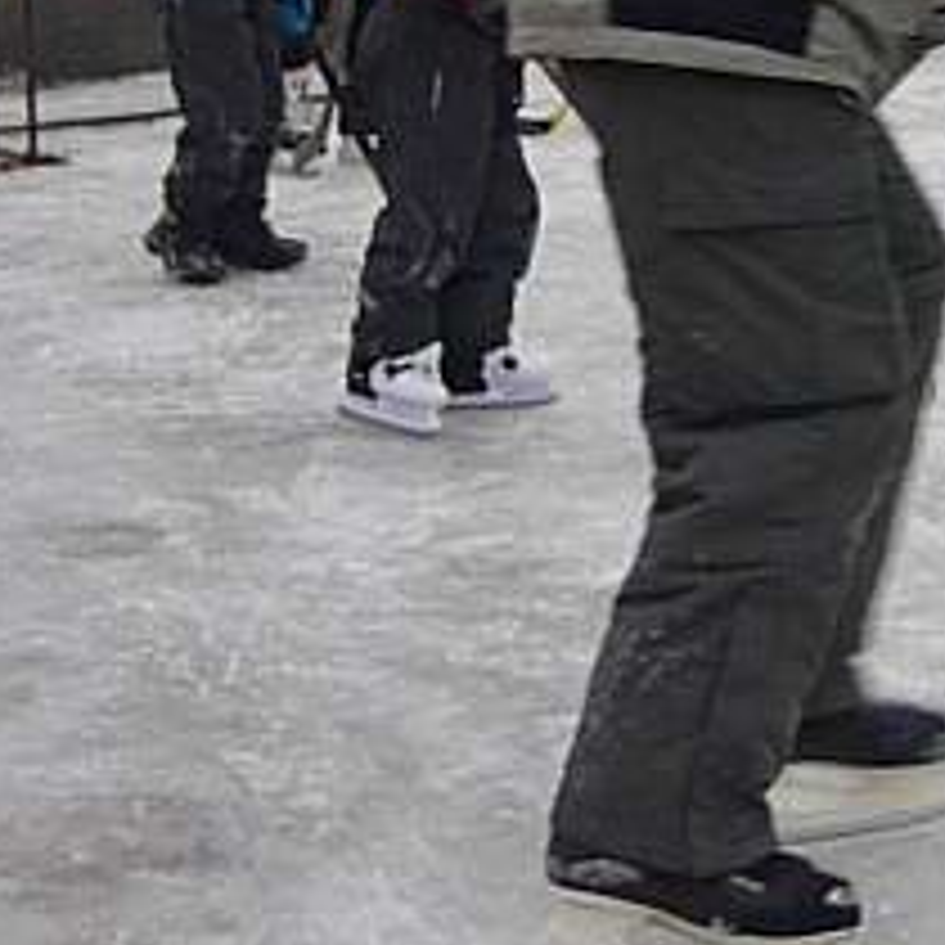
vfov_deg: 19.1
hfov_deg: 19.2
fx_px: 2749
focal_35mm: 89
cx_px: 837
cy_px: 86
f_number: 8
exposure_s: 1/160
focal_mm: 5.5
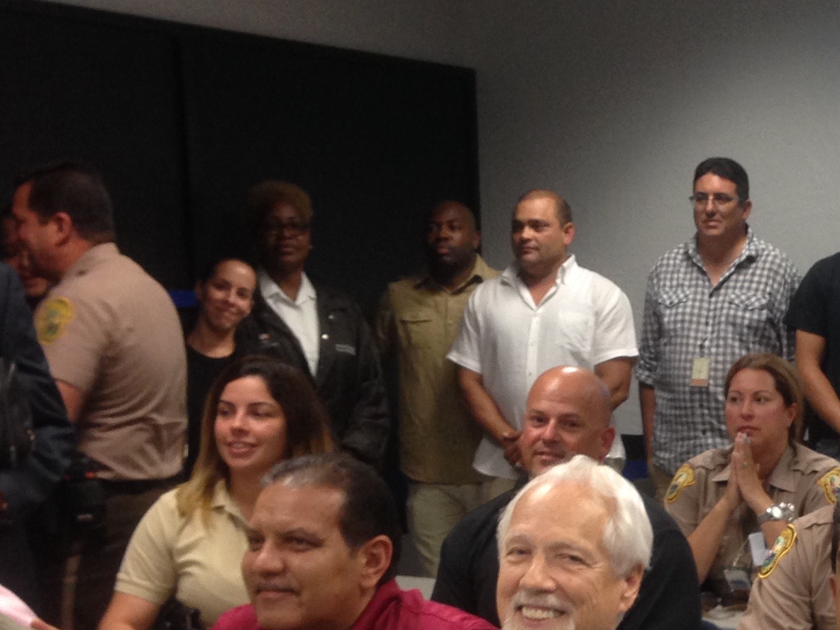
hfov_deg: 20.8
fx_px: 2208
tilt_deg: -7.0
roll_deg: -1.3
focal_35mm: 91
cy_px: 569
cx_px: 849
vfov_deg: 16.0
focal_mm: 4.12
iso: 125
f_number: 2.4
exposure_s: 1/20
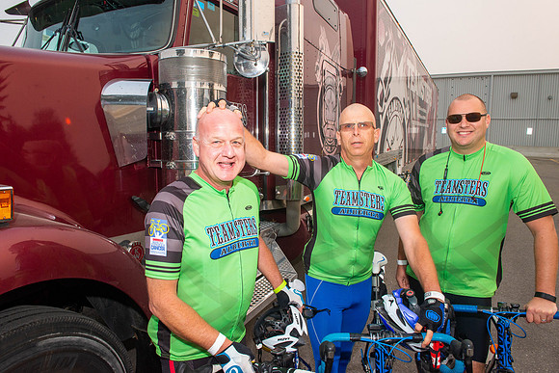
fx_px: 373
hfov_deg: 73.7
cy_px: 186
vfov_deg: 53.2
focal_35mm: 24
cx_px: 280
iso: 1000
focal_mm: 24
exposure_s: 1/125
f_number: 13
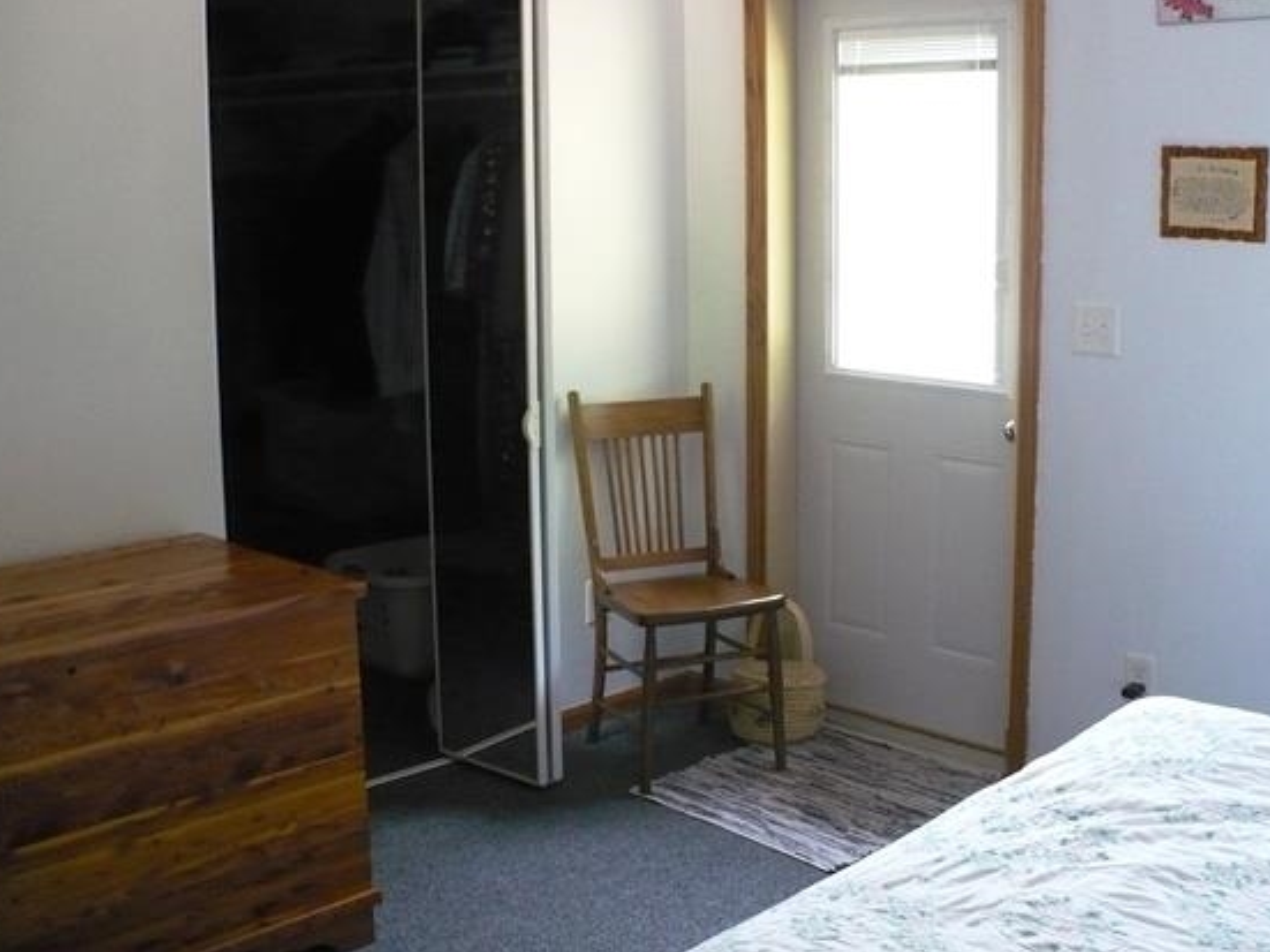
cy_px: 475
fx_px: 1577
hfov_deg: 43.8
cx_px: 703
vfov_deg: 33.6
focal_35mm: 43
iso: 400
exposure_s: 1/30
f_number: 2.8
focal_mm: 6.1
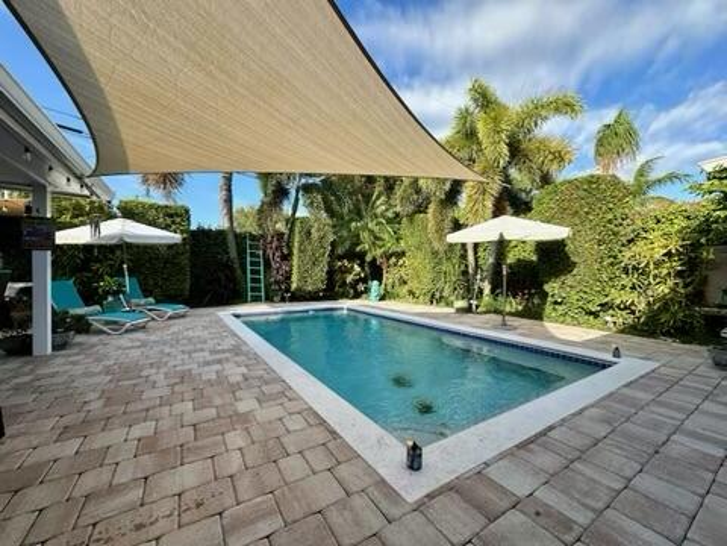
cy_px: 273
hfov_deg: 102.1
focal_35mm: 14
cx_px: 364
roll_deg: -1.0
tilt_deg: -0.8
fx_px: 294
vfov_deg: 85.7
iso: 40
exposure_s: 1/553
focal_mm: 2.22
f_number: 2.2
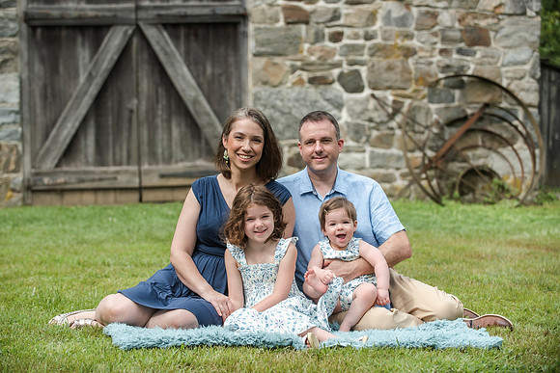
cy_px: 180
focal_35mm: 99
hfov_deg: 20.7
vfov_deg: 13.9
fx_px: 1536
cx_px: 270
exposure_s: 1/4000
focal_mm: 95
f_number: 4
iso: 400
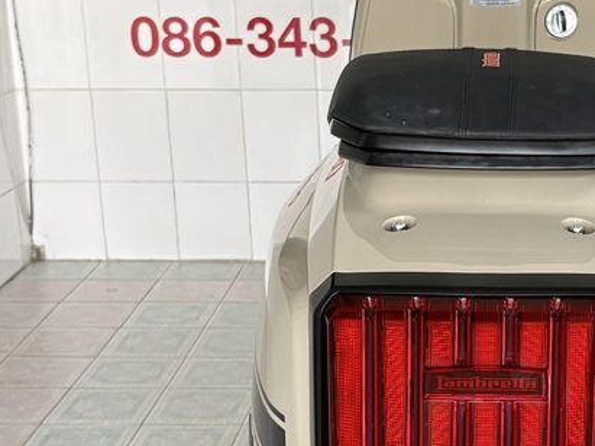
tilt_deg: -17.5
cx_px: 502
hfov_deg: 23.7
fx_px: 1392
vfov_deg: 18.1
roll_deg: +0.6
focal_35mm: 81
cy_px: 311
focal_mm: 5.96
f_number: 1.6
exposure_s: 1/122
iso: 125
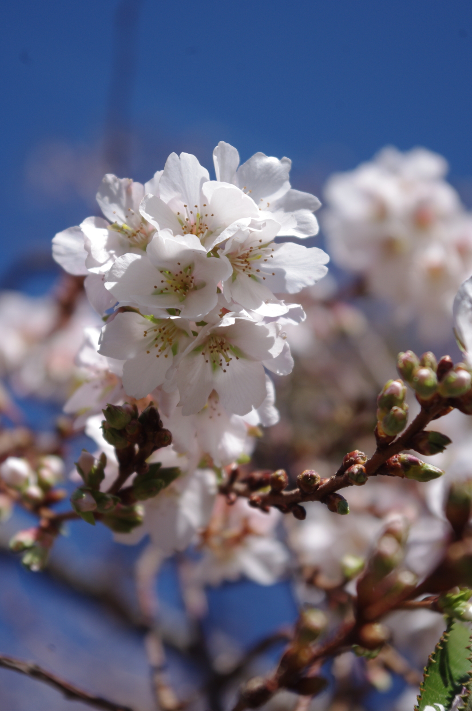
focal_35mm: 82
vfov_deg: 24.8
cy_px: 356
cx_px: 236
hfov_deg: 16.6
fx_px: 1616
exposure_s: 1/640
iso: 200
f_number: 7.1
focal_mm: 55
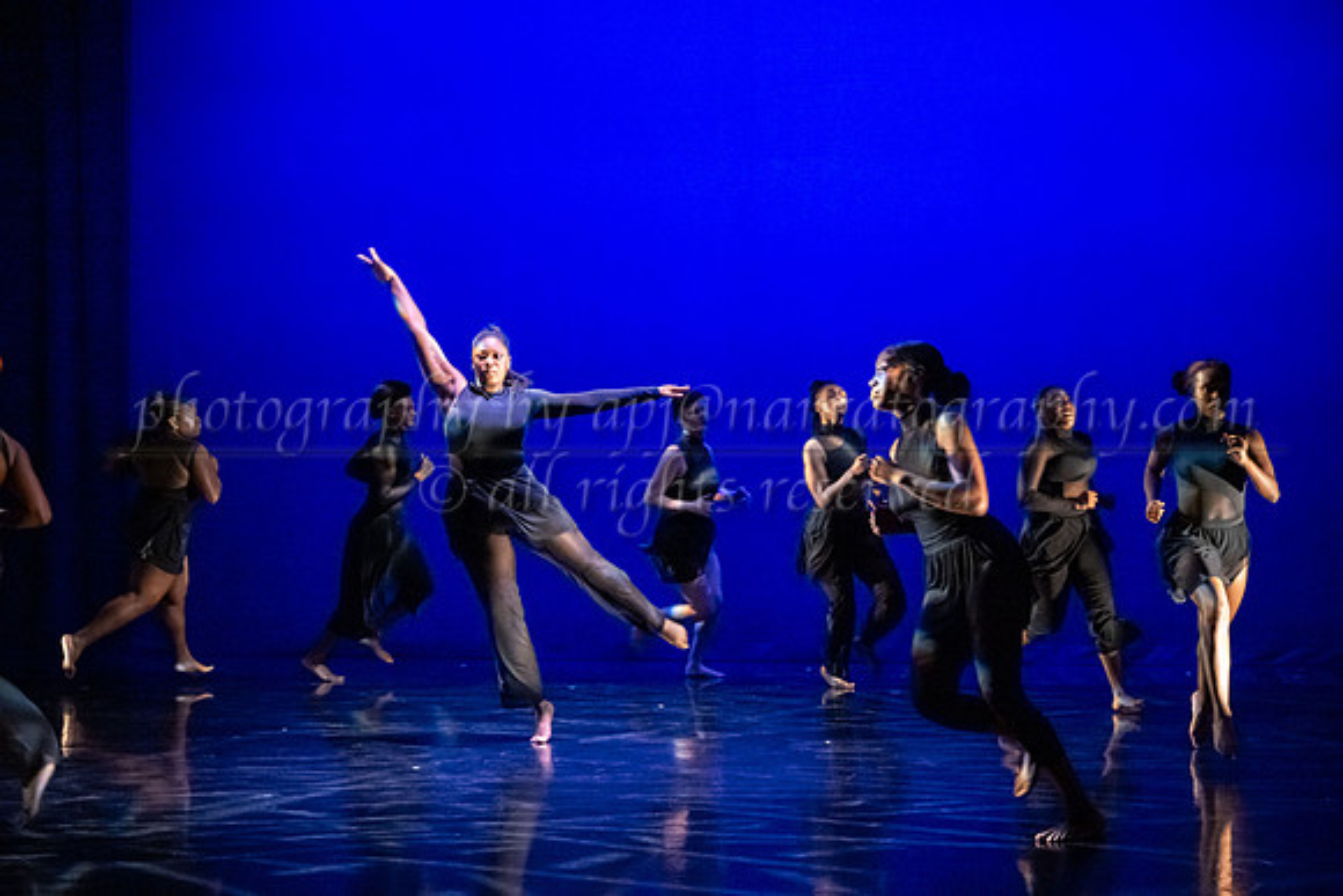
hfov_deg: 29.6
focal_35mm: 68
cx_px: 672
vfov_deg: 20.0
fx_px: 2537
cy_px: 448
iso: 6400
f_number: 2.8
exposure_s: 1/250
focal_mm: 68
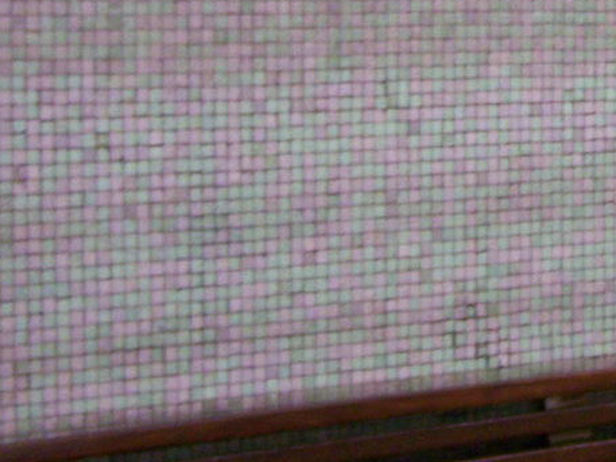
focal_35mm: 133
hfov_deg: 14.3
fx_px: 2367
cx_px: 767
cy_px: 77
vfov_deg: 11.1
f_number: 2.8
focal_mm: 6.3
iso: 160
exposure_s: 1/8
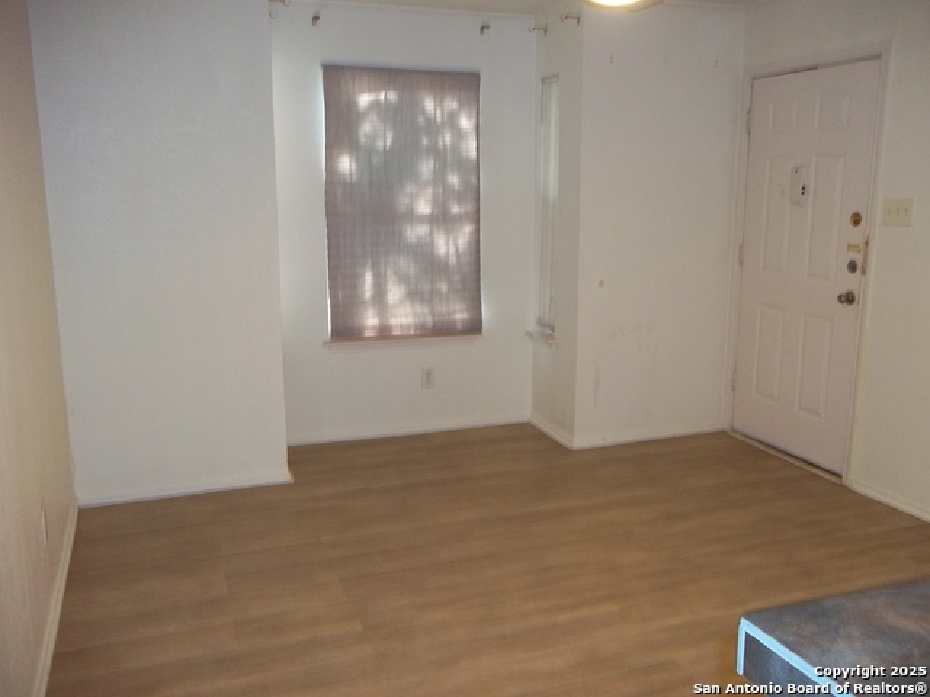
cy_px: 348
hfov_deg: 56.8
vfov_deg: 44.2
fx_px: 860
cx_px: 465
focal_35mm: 32
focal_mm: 5.7
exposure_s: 1/30
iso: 160
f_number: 2.9
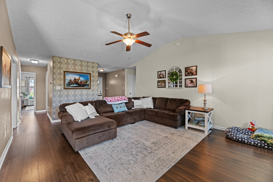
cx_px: 136
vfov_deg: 81.2
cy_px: 91
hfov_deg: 104.3
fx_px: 106
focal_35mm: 14
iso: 400
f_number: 9
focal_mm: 14
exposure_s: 1/2
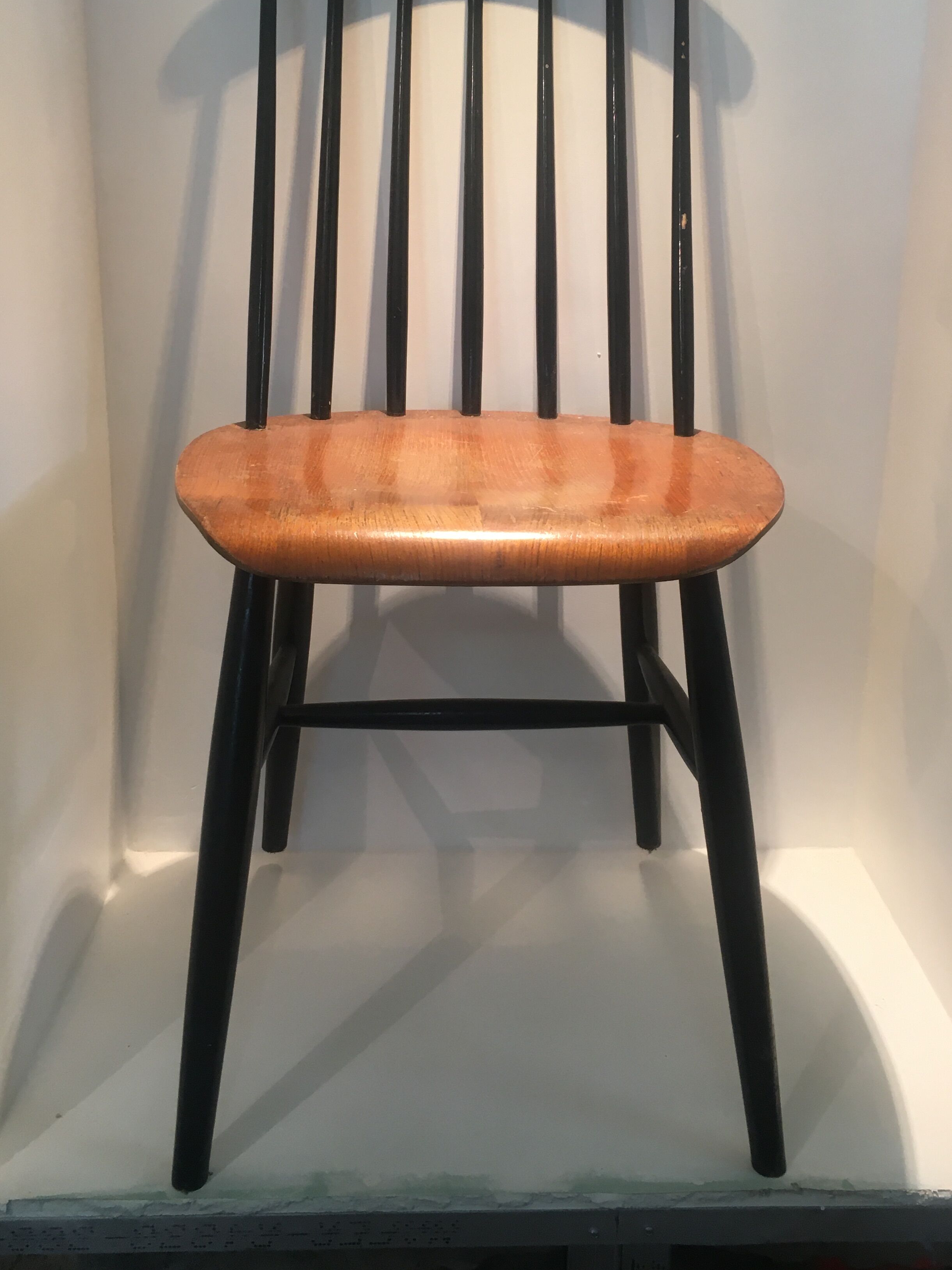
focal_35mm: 36
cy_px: 504
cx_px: 503
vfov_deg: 51.0
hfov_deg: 39.6
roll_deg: -1.7
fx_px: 1320
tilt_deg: -14.5
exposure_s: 1/33
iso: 64
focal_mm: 4.15
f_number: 2.2
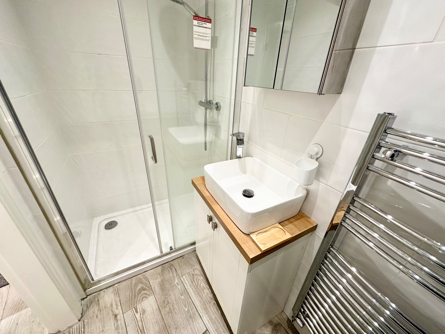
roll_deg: -2.7
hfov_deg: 102.1
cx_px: 222
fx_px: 180
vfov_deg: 85.7
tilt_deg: -26.6
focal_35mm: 14
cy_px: 167
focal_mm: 2.22
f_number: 2.2
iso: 160
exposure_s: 1/100
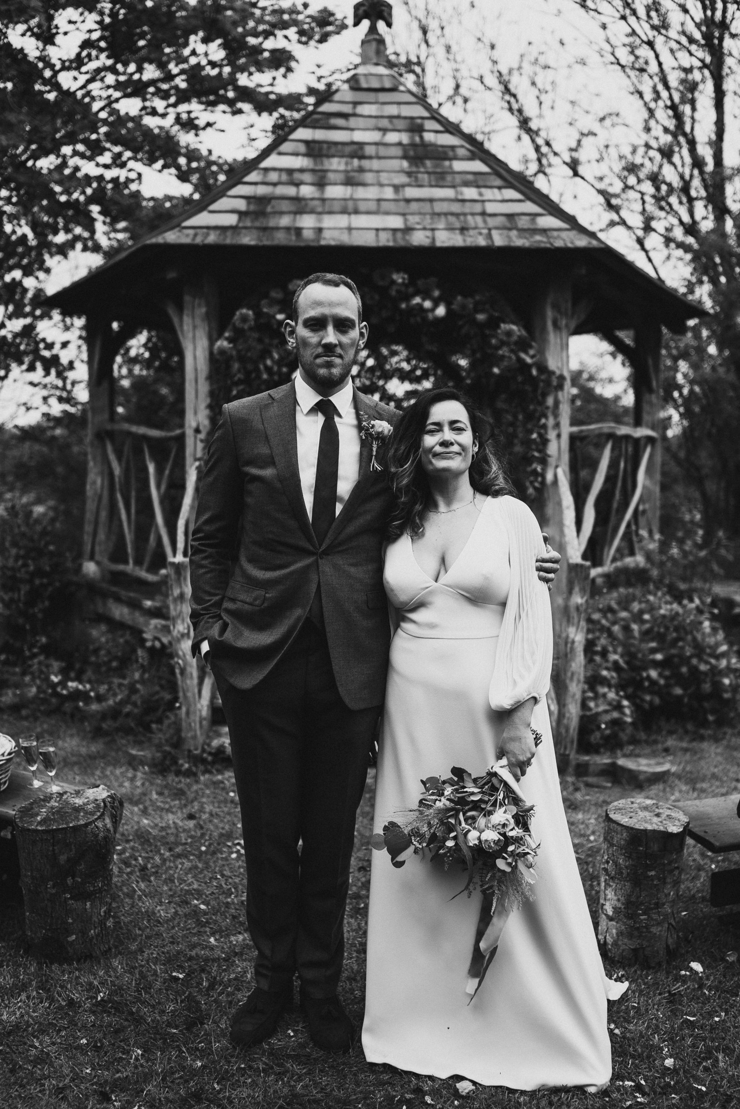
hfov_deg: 37.9
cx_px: 370
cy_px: 554
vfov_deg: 54.4
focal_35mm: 35
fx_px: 1079
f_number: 1.8
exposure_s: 1/3200
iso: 100
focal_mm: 35
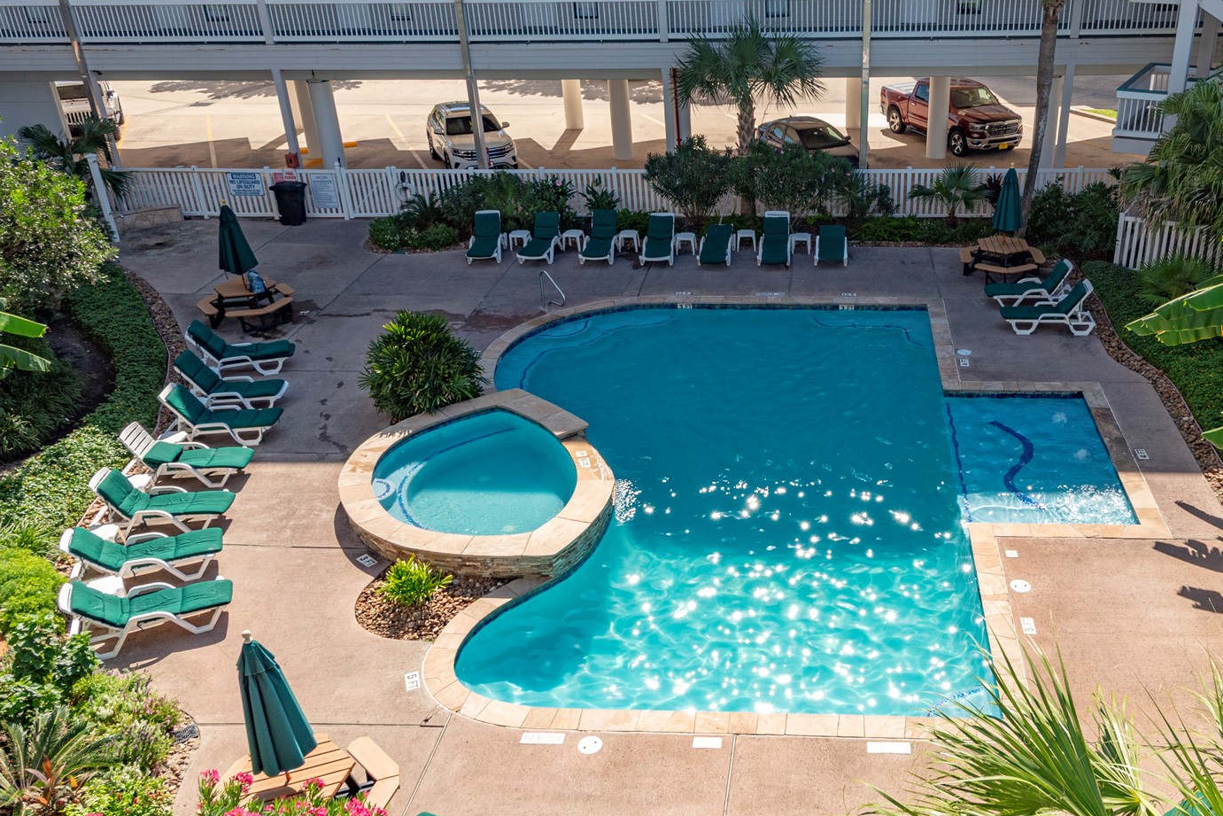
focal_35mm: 33
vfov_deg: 40.0
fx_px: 1121
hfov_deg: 56.5
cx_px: 763
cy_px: 409
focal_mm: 21
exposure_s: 1/250
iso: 100
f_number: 10
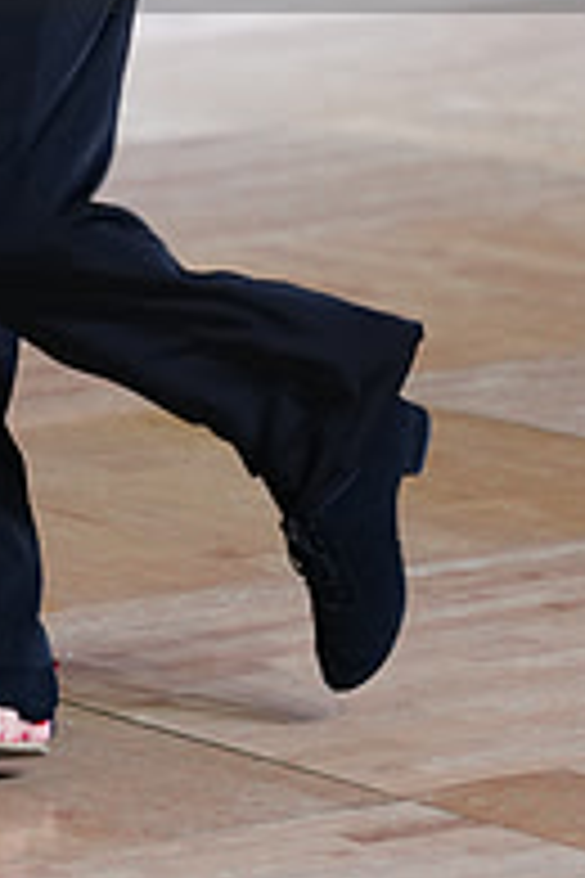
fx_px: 9652
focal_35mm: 396
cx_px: -29
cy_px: -135
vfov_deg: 5.2
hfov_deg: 3.5
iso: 1250
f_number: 2.8
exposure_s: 1/640
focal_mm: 133
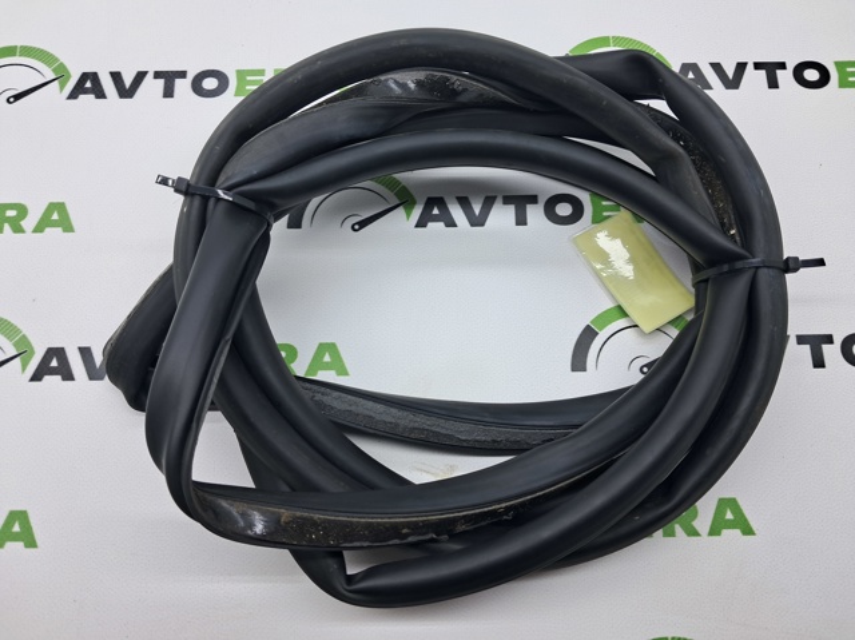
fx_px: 666
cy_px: 320
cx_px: 428
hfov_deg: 65.4
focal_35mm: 27
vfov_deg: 51.3
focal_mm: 4
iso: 50
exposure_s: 1/100
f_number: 1.8
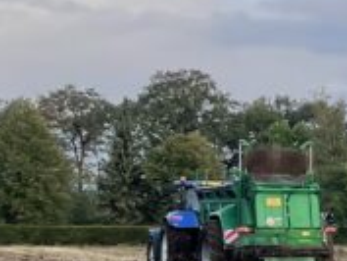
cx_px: 933
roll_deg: -0.4
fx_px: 1505
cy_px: 255
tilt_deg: -0.3
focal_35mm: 150
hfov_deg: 10.5
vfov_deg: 9.8
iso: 32
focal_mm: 4.2
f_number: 1.6
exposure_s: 1/694
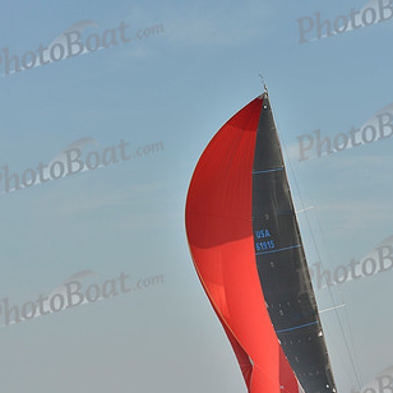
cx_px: 230
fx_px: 1439
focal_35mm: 112
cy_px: 213
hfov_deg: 15.5
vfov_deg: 15.6
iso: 200
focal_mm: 70
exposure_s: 1/1600
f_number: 6.3
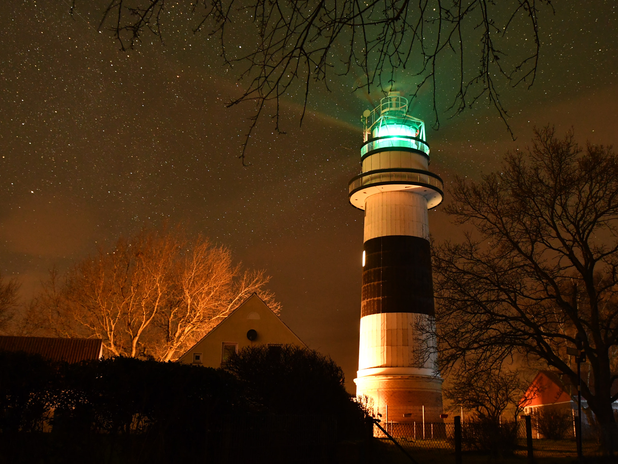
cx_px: 350
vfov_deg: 34.3
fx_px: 750
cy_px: 230
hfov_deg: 44.7
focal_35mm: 42
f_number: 2.8
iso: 2000
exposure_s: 16.7
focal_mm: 24
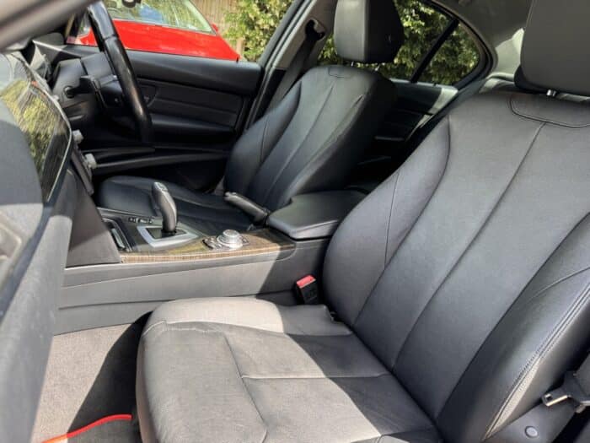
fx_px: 409
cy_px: 222
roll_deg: -11.2
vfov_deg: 56.8
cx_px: 295
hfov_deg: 71.6
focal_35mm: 24
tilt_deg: -23.0
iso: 50
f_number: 1.78
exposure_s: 1/126
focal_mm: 6.76
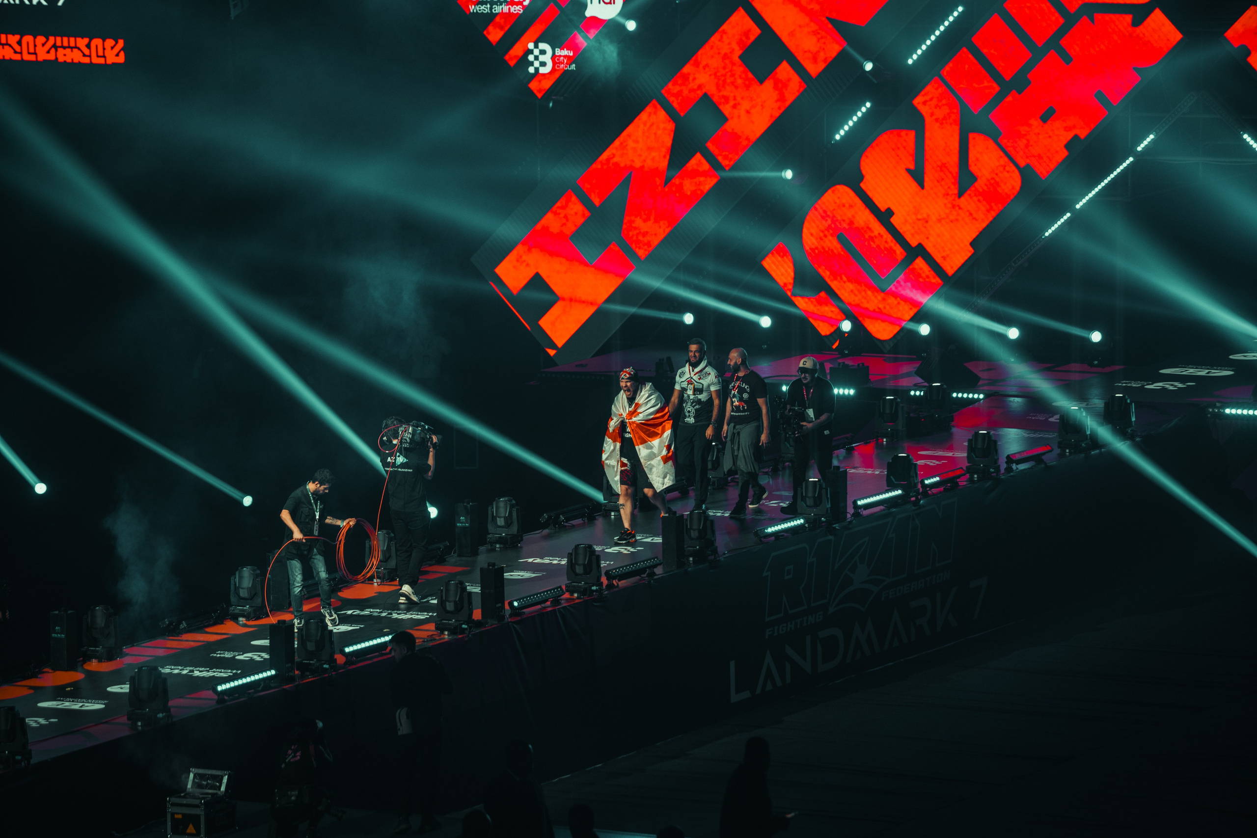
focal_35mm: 200
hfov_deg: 10.3
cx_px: 628
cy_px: 419
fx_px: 6983
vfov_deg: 6.9
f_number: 2.8
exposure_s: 1/160
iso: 640
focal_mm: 200
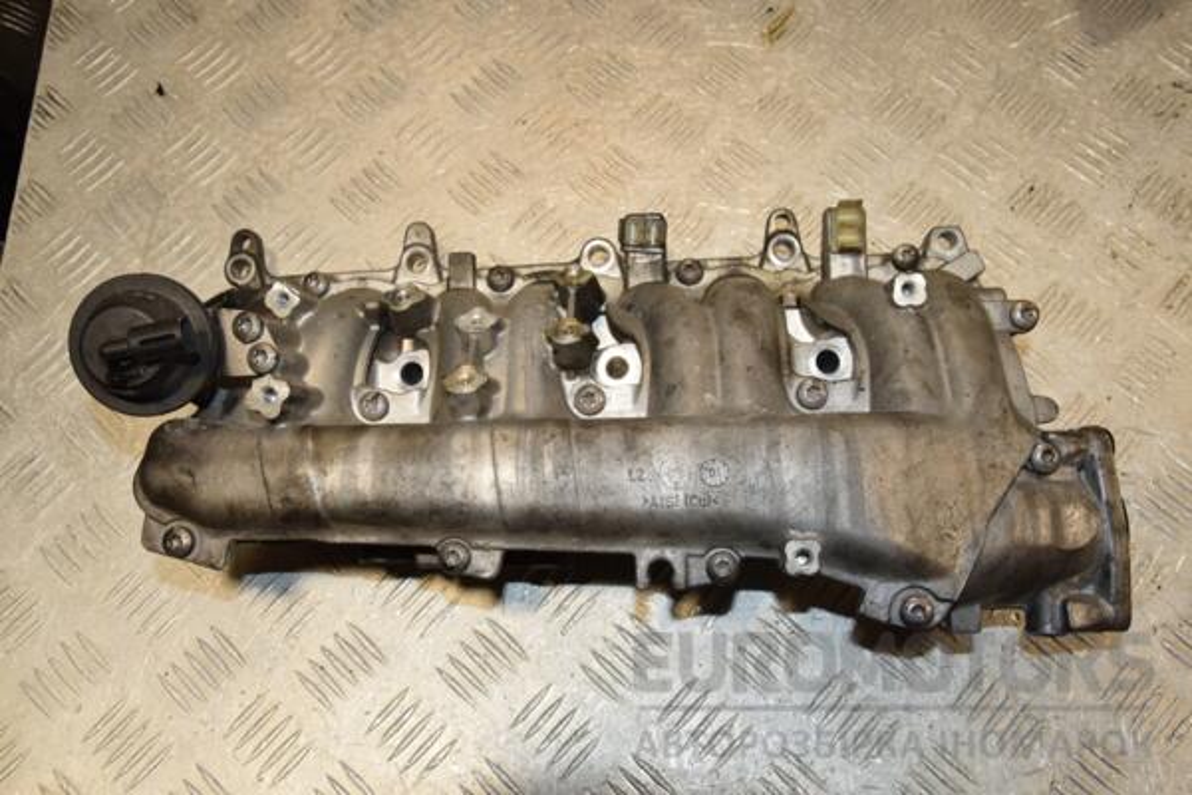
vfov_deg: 36.9
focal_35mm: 36
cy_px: 398
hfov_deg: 53.1
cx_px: 596
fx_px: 1192
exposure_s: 1/200
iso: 800
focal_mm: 24
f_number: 9
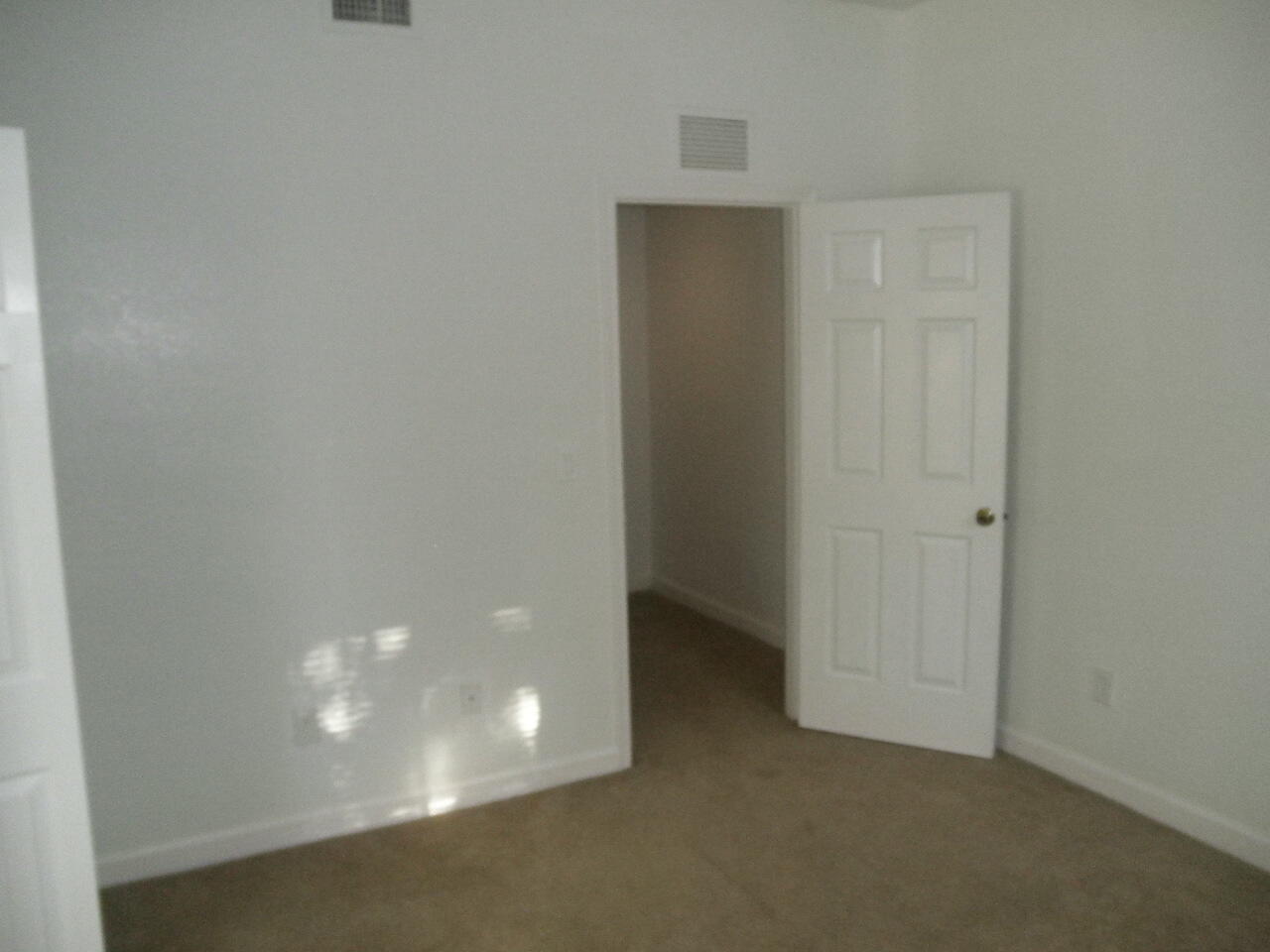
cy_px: 476
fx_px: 1027
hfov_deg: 63.4
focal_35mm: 28
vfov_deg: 49.7
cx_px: 635
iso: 640
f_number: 8.5
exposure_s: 1/30
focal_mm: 5
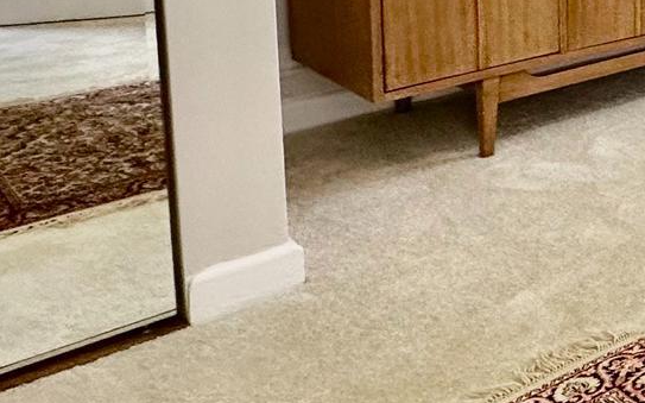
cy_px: -126
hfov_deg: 25.1
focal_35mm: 56
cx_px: 1025
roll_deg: -1.9
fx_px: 984
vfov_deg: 21.0
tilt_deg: -6.3
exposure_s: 1/120
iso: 160
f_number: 2.2
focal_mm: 2.22
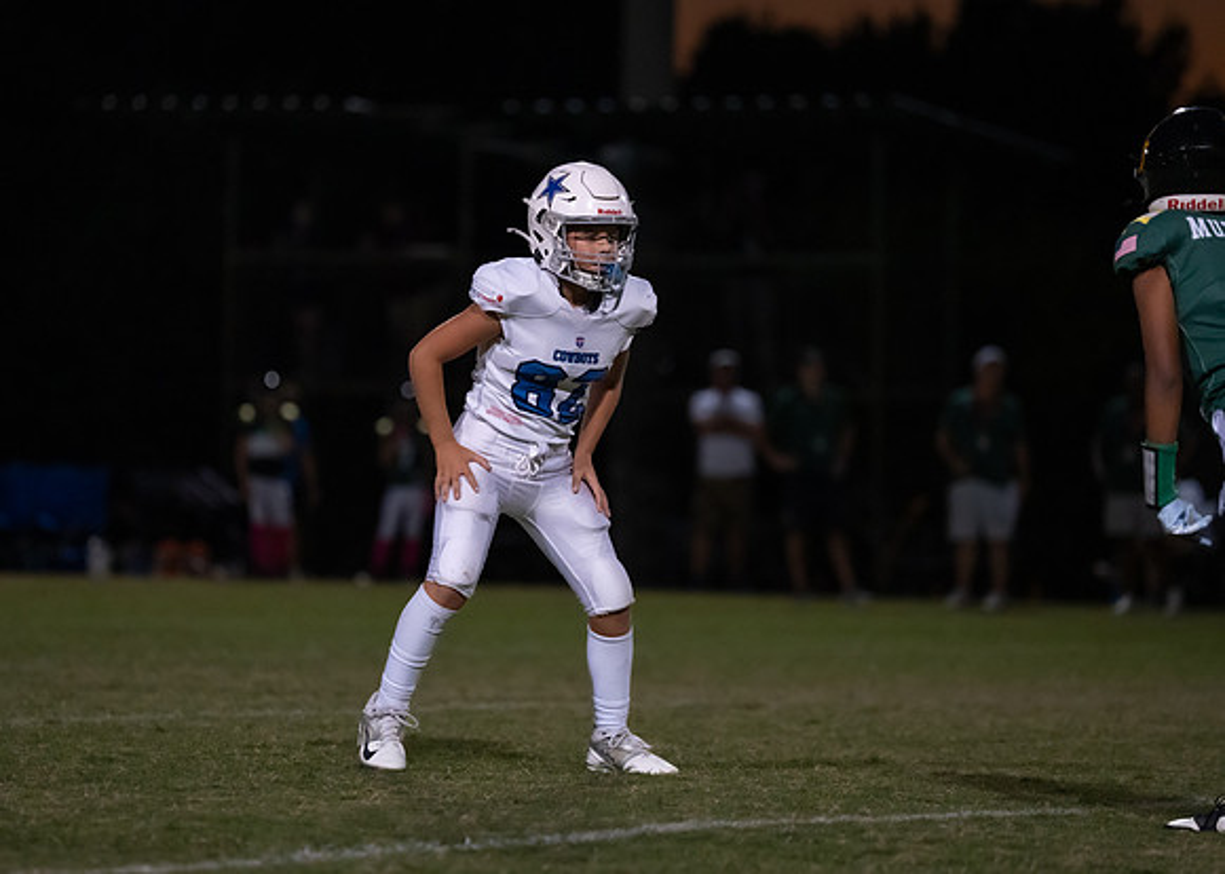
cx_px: 575
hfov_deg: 9.1
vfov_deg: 6.5
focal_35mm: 222
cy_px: 423
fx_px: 7727
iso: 6400
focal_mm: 175
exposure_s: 1/1000
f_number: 2.8
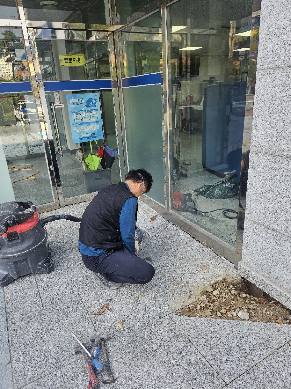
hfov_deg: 56.8
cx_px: 146
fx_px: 269
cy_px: 194
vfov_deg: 71.6
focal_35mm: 24
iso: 50
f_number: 1.8
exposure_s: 1/309
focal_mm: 5
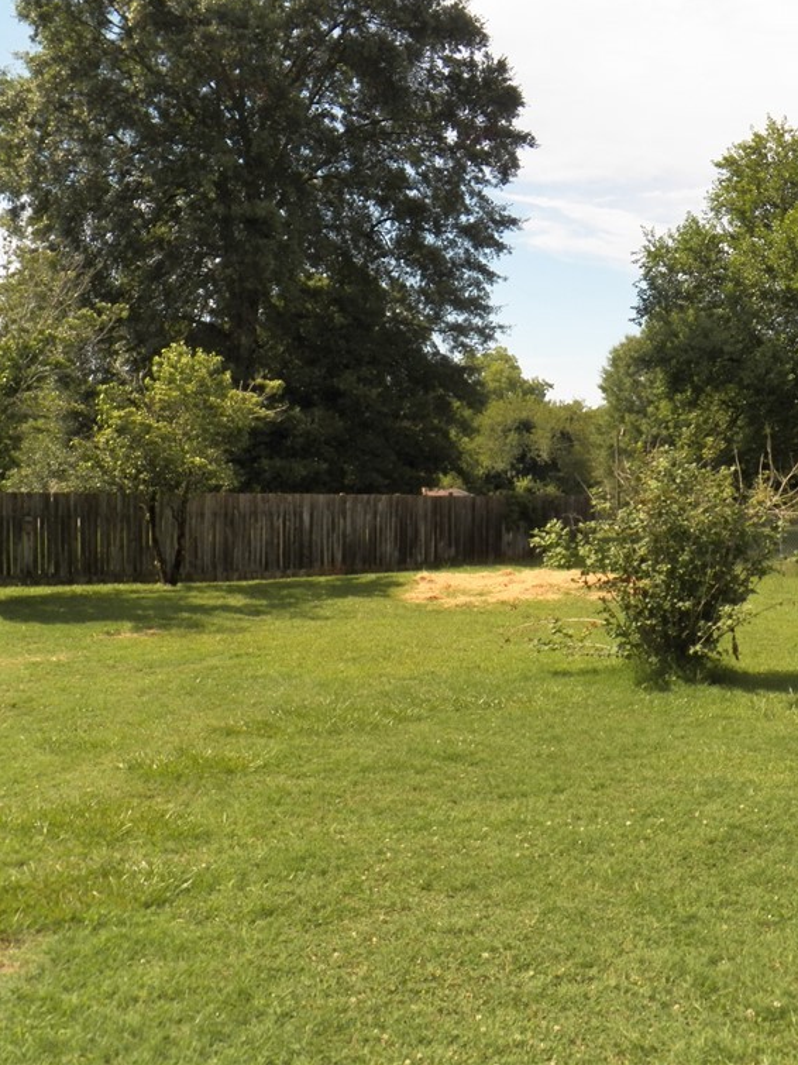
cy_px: 525
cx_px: 493
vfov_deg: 49.0
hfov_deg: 37.5
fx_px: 1168
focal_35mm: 38
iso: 125
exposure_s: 1/1250
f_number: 4
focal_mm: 4.9
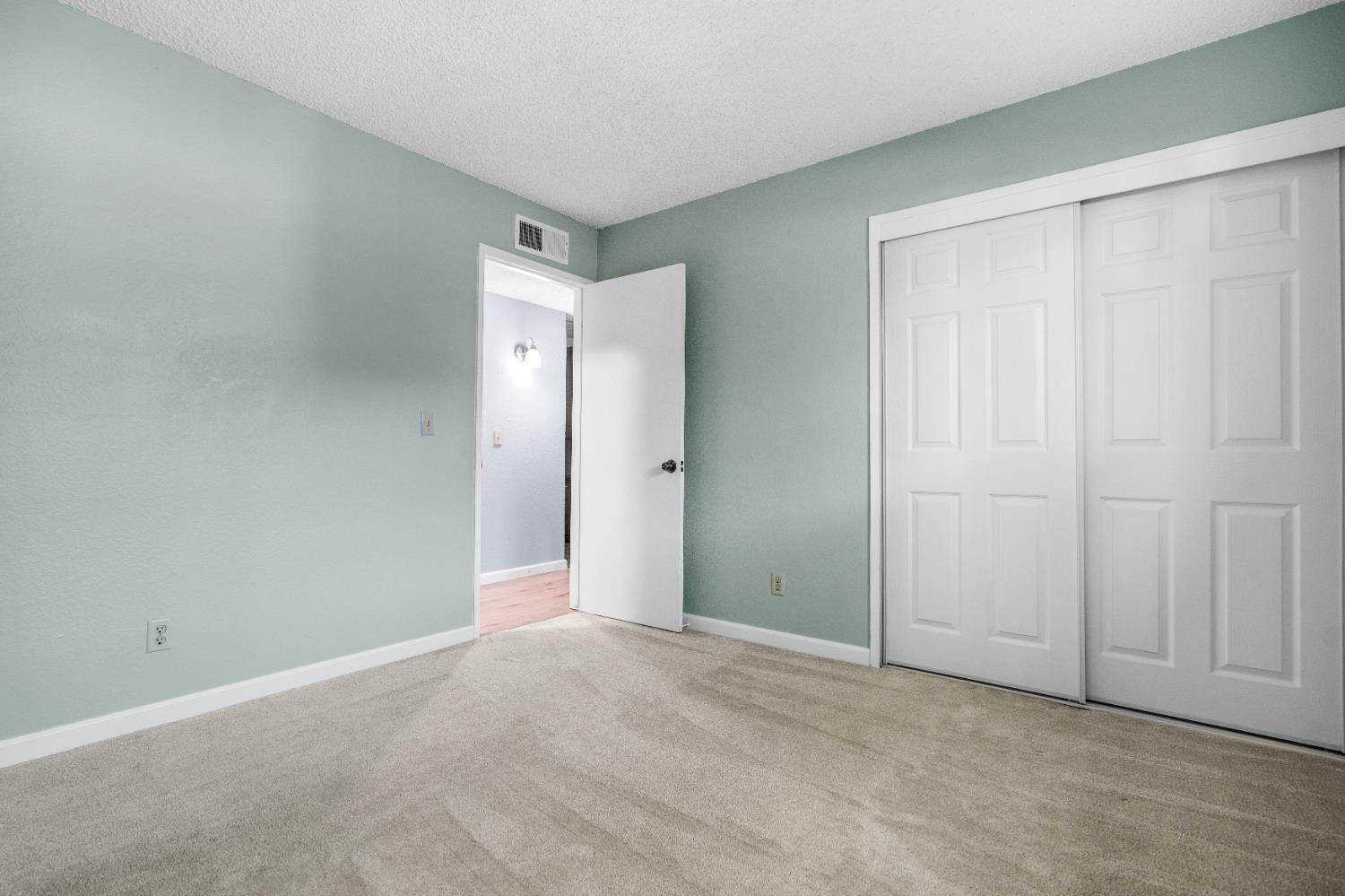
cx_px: 672
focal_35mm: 16
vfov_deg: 73.7
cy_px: 448
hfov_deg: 96.8
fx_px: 598
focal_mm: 16
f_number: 5
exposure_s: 1/125
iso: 1250
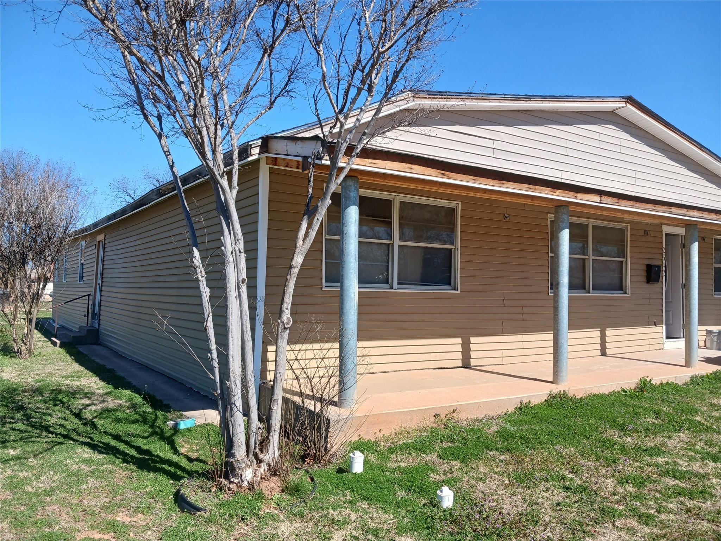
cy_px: 270
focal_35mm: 27
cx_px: 360
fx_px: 562
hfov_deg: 65.3
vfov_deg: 51.4
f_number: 1.8
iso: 20
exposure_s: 1/273
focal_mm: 4
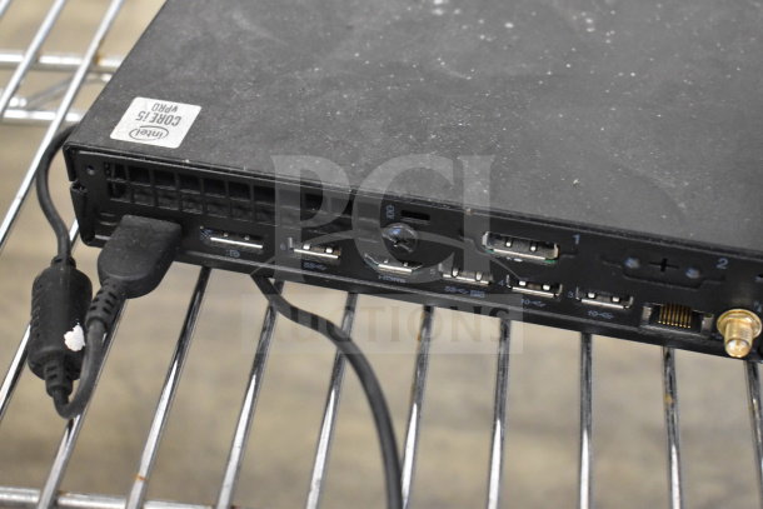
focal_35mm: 57
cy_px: 254
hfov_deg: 35.0
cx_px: 382
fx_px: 1208
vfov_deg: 23.8
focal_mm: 38
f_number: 4.8
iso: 6400
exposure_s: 1/60
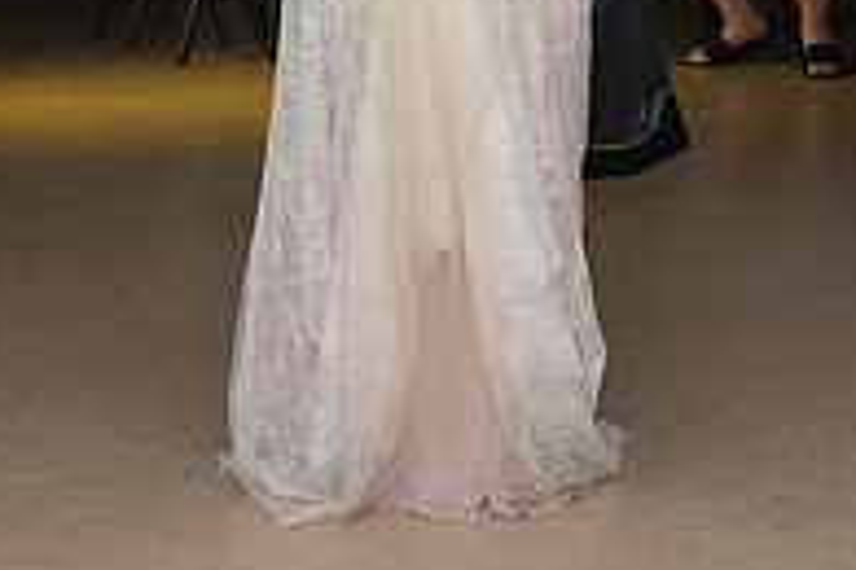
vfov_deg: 9.4
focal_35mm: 143
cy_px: -164
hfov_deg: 14.3
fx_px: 3400
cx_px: 334
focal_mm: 48
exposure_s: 1/125
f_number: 3.5
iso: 800
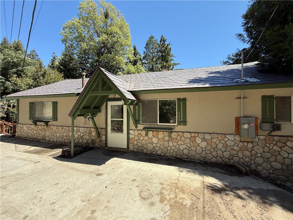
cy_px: 110
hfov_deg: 102.1
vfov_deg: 85.7
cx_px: 146
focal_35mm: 14
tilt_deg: -0.2
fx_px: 119
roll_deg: -0.4
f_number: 2.2
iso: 50
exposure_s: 1/625
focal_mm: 2.22
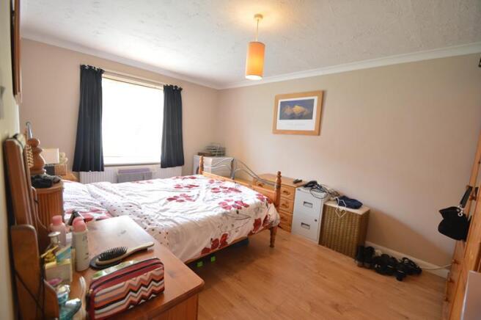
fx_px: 200
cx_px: 240
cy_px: 160
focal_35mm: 15
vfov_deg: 77.2
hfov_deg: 100.4
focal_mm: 10
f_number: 3.5
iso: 560
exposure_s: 1/15
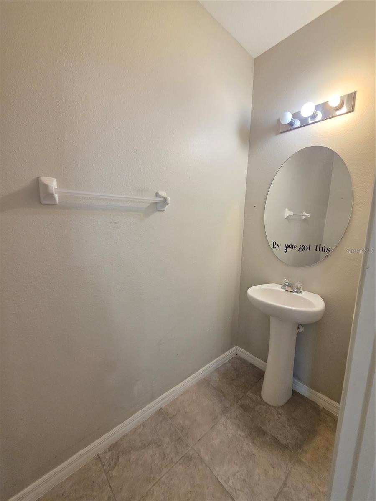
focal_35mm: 13
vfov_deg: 106.2
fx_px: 188
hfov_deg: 89.9
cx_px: 188
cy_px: 250
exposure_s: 1/60
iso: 320
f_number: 1.9
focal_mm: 2.2
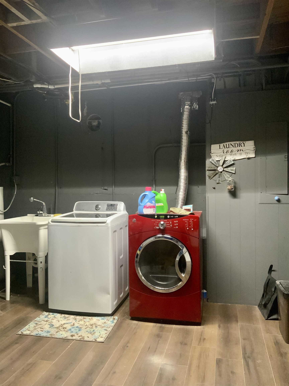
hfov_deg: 48.2
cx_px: 144
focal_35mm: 29
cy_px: 193
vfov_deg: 61.7
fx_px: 323
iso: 250
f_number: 1.8
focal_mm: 3
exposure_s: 1/30
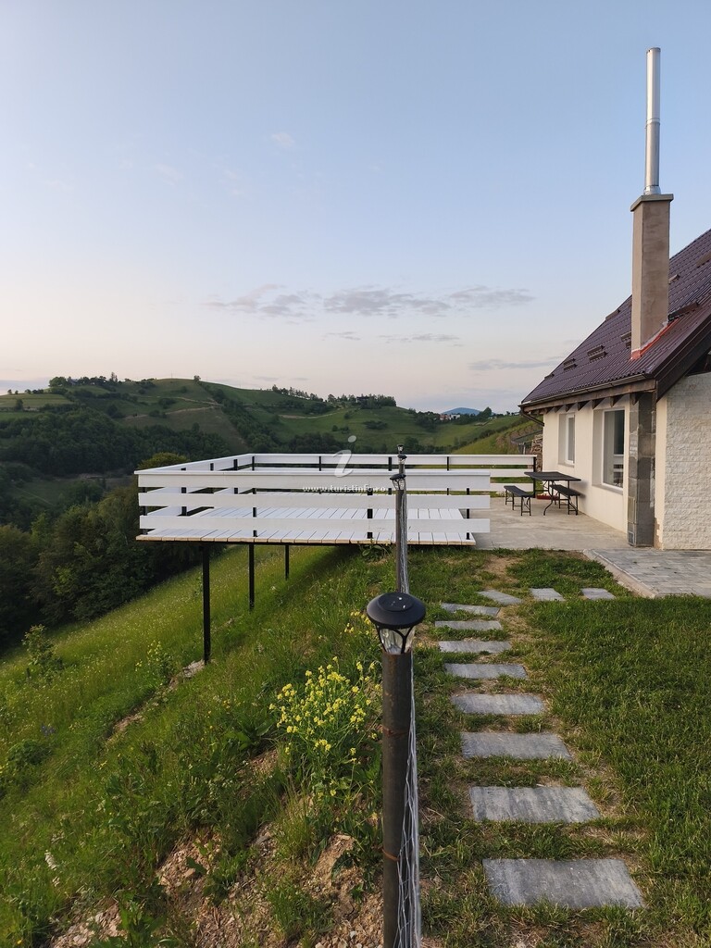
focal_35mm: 23
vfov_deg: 73.9
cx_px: 356
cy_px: 474
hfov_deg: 58.9
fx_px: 630
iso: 50
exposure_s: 1/101
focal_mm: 6.14
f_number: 1.65
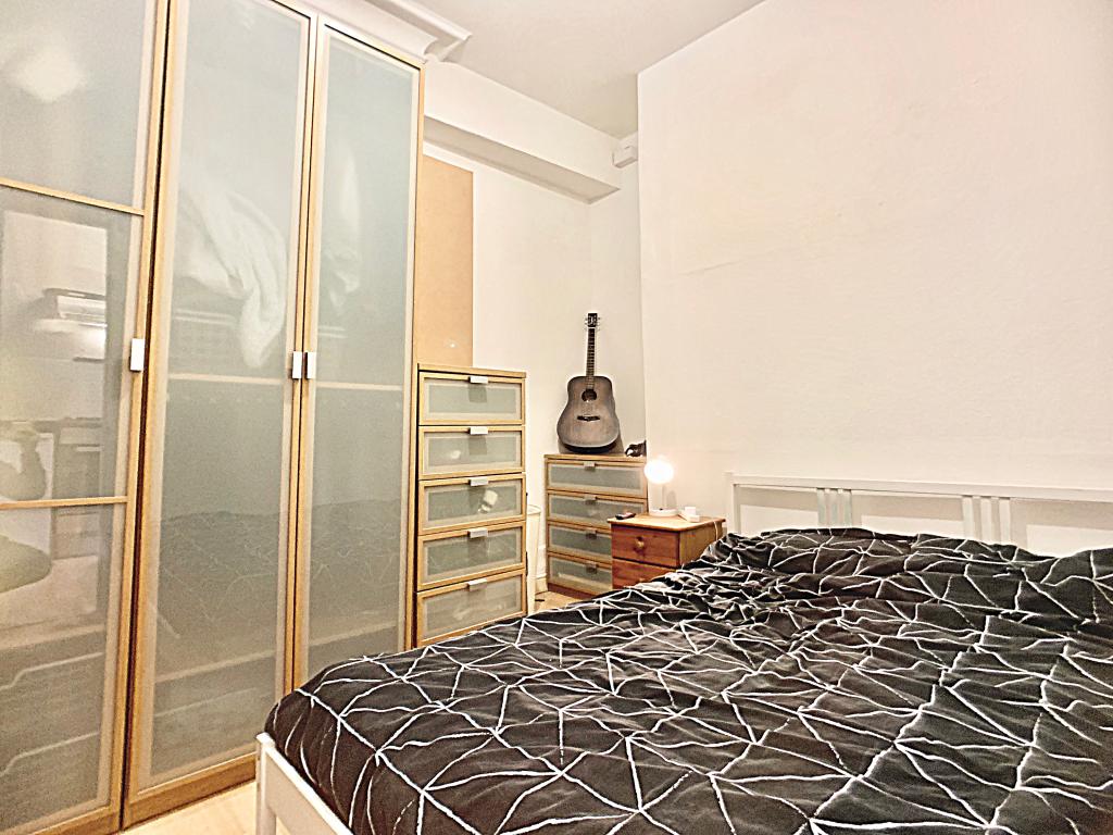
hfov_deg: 67.3
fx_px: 836
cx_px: 556
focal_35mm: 26
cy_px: 418
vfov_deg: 53.1
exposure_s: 1/25
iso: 320
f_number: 1.8
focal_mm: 4.25
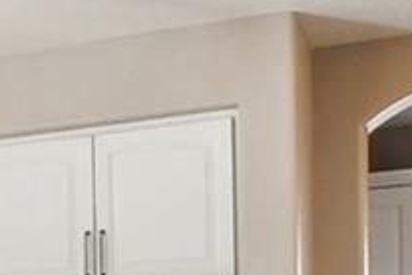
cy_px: 474
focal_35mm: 116
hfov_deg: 12.0
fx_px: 1327
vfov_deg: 11.1
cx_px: -721
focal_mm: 10
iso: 250
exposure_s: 1/30
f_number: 8
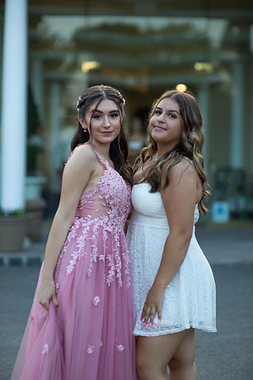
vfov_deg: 23.9
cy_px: 190
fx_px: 898
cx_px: 126
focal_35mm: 85
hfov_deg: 16.0
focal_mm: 85
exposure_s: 1/1000
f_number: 2
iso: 250
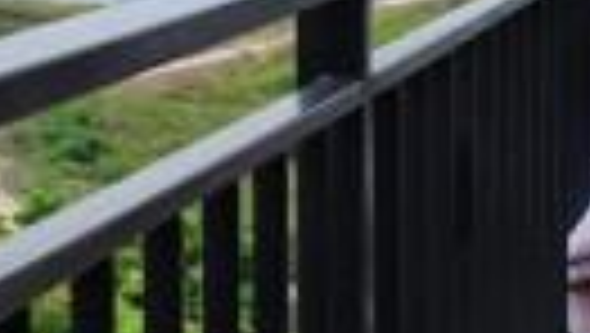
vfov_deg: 10.3
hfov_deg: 18.5
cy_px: -135
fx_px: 1801
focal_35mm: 115
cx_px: 176
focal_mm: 16
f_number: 11
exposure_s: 1/400
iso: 400
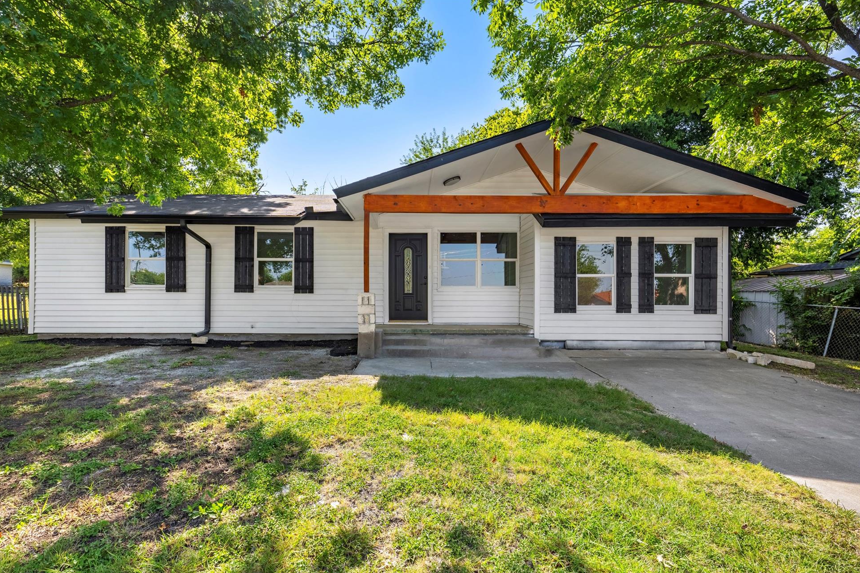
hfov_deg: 93.2
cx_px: 409
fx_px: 406
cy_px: 301
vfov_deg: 70.4
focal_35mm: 17
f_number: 9
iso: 200
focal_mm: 16
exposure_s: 1/1600
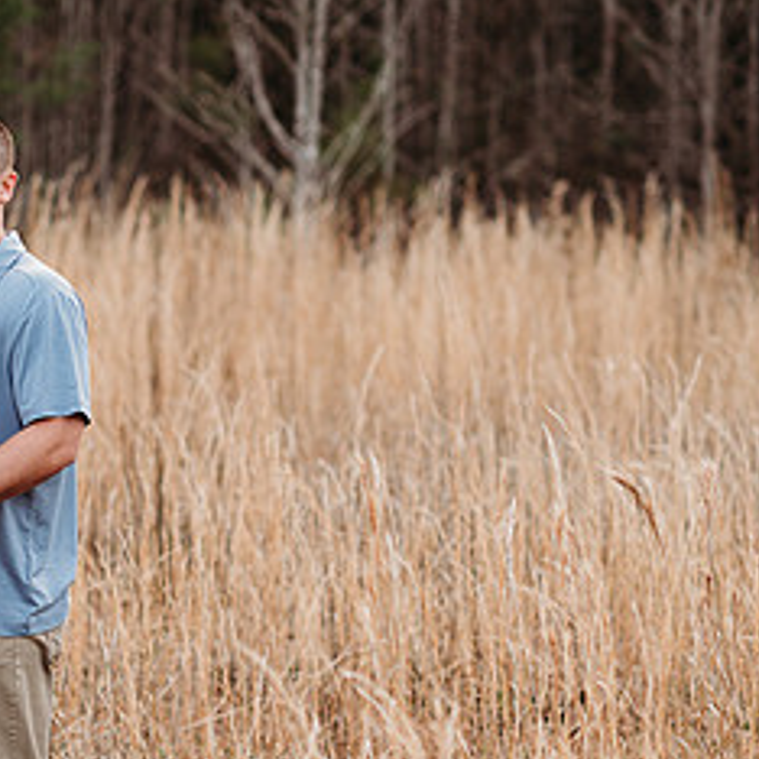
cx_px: -126
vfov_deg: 9.8
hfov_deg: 9.6
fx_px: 4440
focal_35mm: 179
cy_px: 514
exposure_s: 1/400
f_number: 2.5
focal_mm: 85
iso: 160
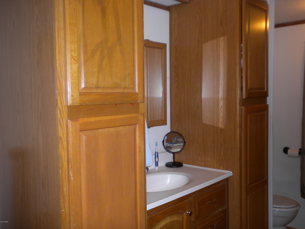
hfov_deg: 52.6
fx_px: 308
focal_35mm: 35
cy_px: 114
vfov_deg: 40.7
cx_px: 152
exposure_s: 1/30
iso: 100
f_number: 3.1
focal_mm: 6.3
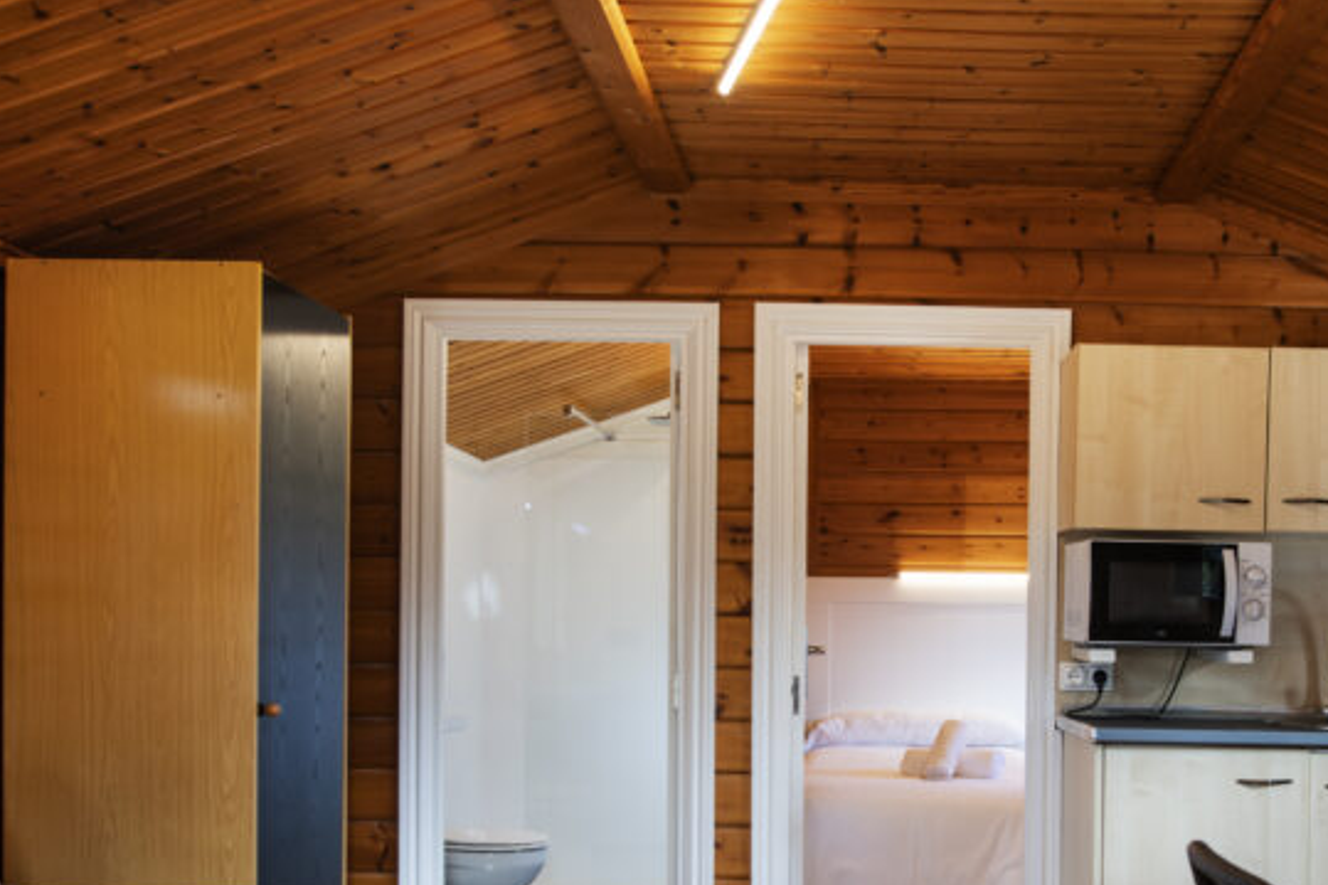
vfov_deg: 34.2
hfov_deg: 49.8
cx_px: 887
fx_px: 1401
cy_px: 674
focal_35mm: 38
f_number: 4
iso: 80
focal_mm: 20
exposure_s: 1/13
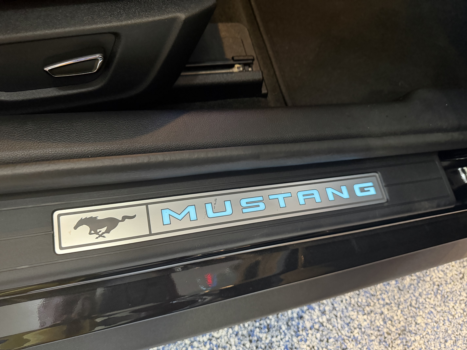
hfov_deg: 71.6
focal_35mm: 24
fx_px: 324
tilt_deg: -59.2
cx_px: 234
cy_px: 175
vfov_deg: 56.8
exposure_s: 1/40
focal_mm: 6.76
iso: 1000
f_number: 1.78
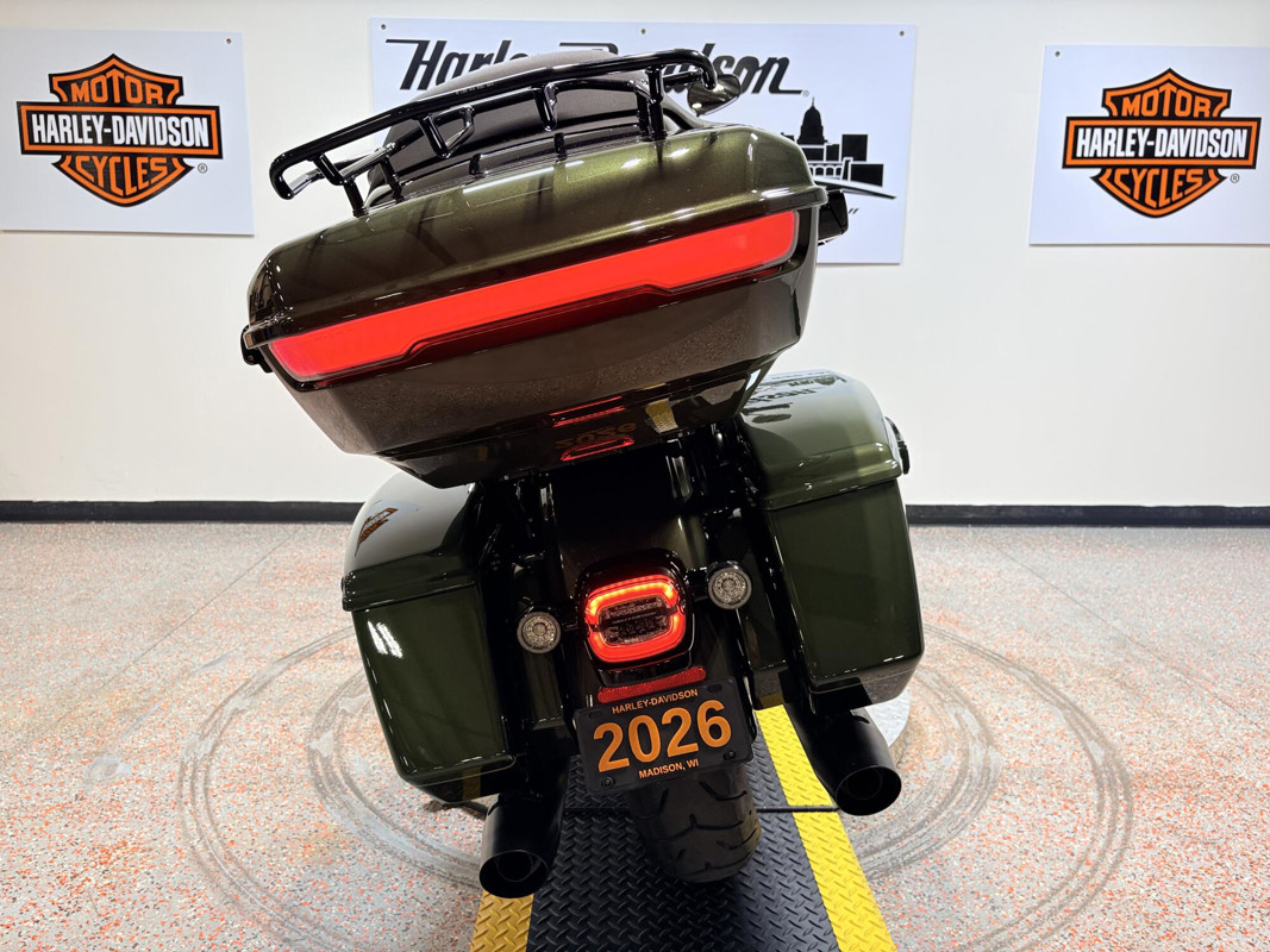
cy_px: 476
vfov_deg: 53.1
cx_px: 635
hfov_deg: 67.3
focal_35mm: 26
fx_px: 954
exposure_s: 1/117
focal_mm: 5.96
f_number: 1.6
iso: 50
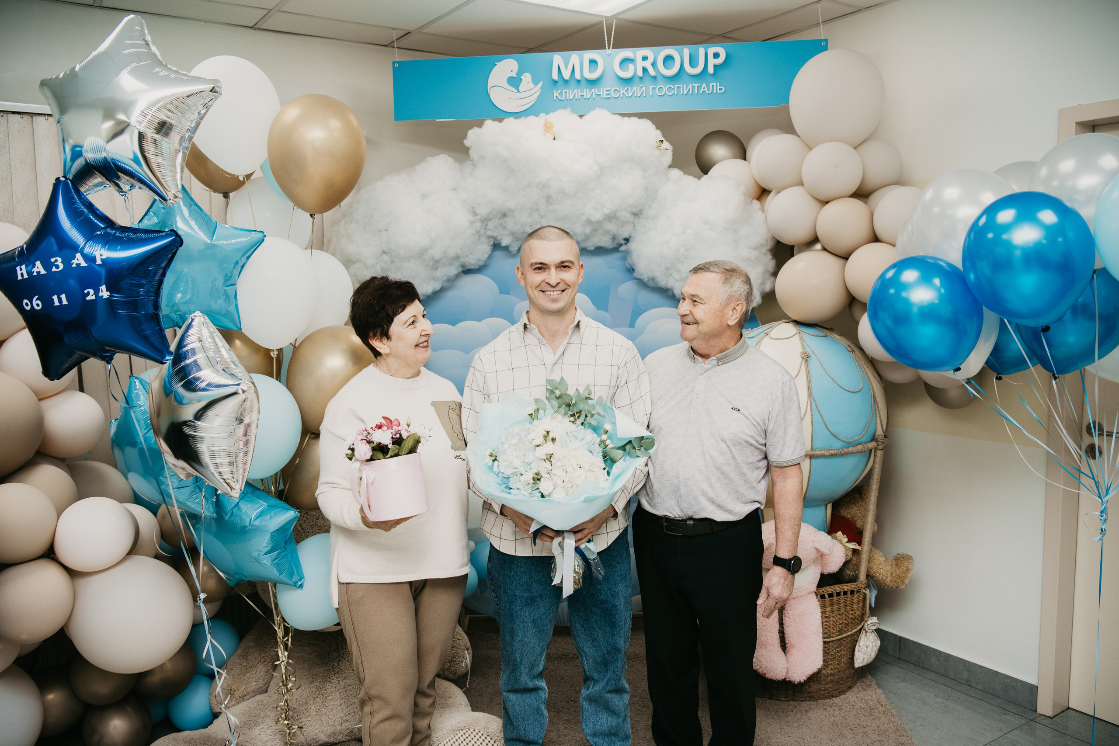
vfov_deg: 45.0
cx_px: 560
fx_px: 901
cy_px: 373
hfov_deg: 63.7
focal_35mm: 29
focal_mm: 29
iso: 160
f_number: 4
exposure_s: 1/160
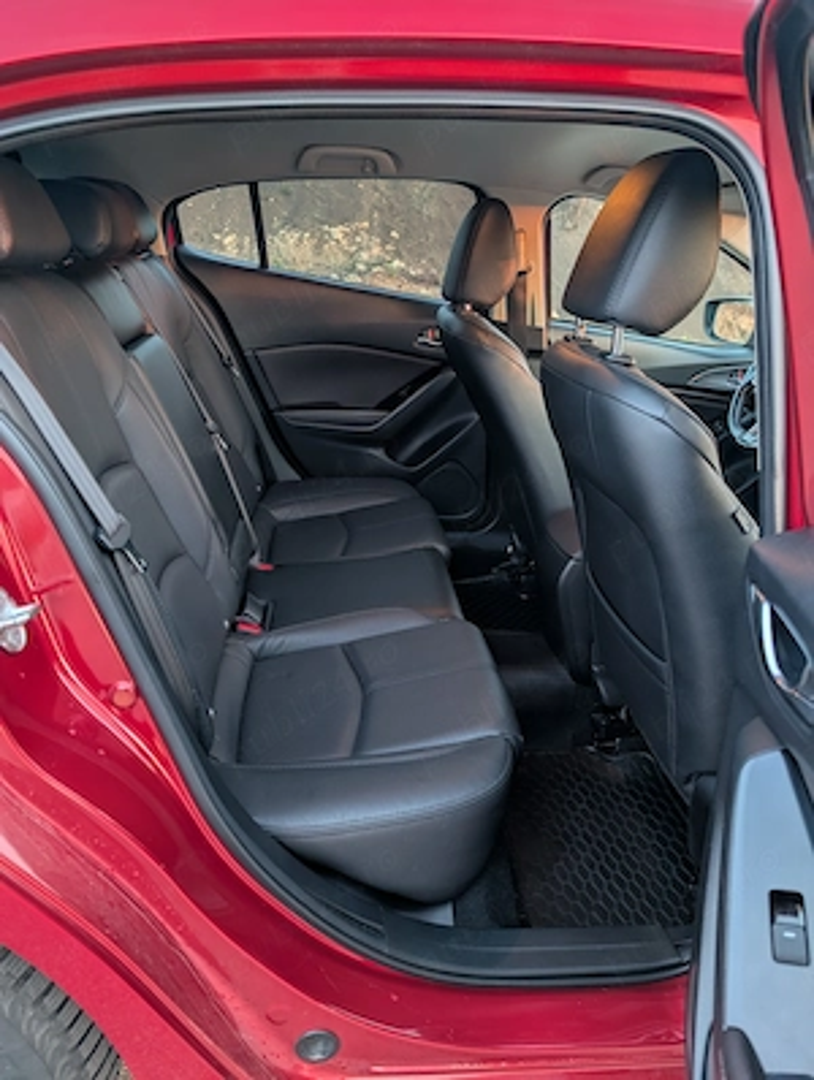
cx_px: 407
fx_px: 750
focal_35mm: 24
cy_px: 540
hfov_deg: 57.0
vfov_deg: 71.5
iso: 134
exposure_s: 1/23.8
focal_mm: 6.9
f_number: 1.68
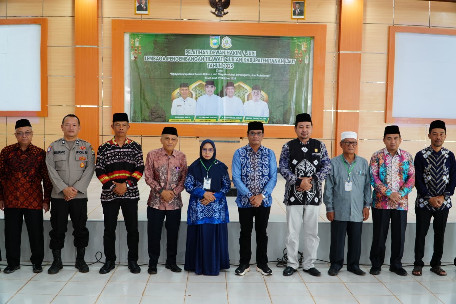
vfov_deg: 36.9
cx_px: 228
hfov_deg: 53.1
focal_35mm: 36
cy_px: 152
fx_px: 456
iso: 500
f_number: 4
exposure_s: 1/40
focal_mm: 24
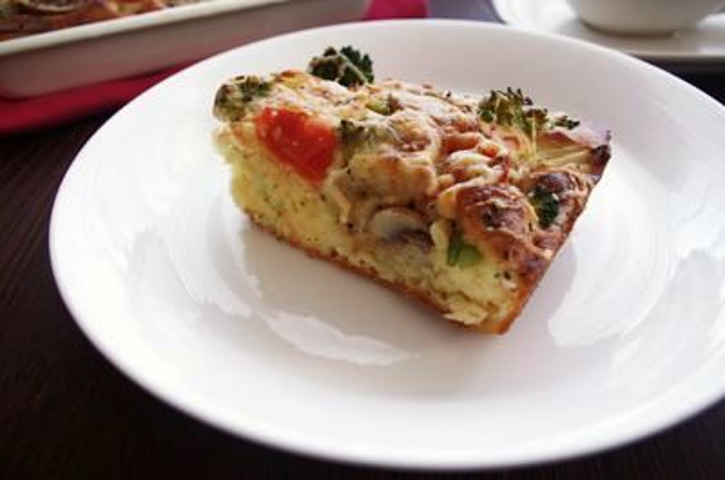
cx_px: 362
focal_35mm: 30
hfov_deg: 62.0
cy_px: 240
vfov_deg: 43.4
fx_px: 603
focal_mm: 20
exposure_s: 1/30
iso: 800
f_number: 6.3
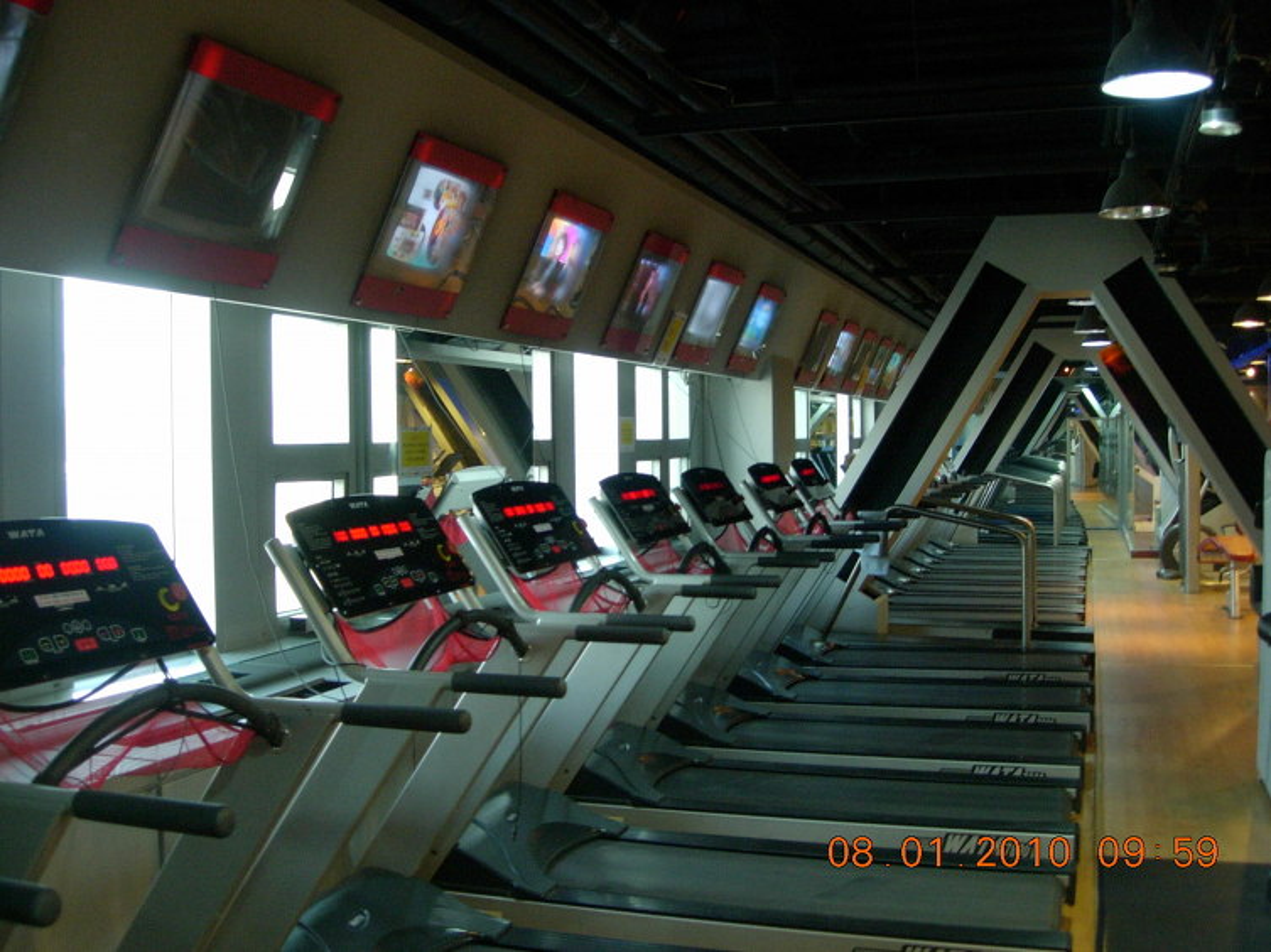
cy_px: 476
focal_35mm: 38
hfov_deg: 49.0
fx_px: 1395
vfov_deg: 37.7
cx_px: 636
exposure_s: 1/20.1
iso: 200
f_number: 2.8
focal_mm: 7.8
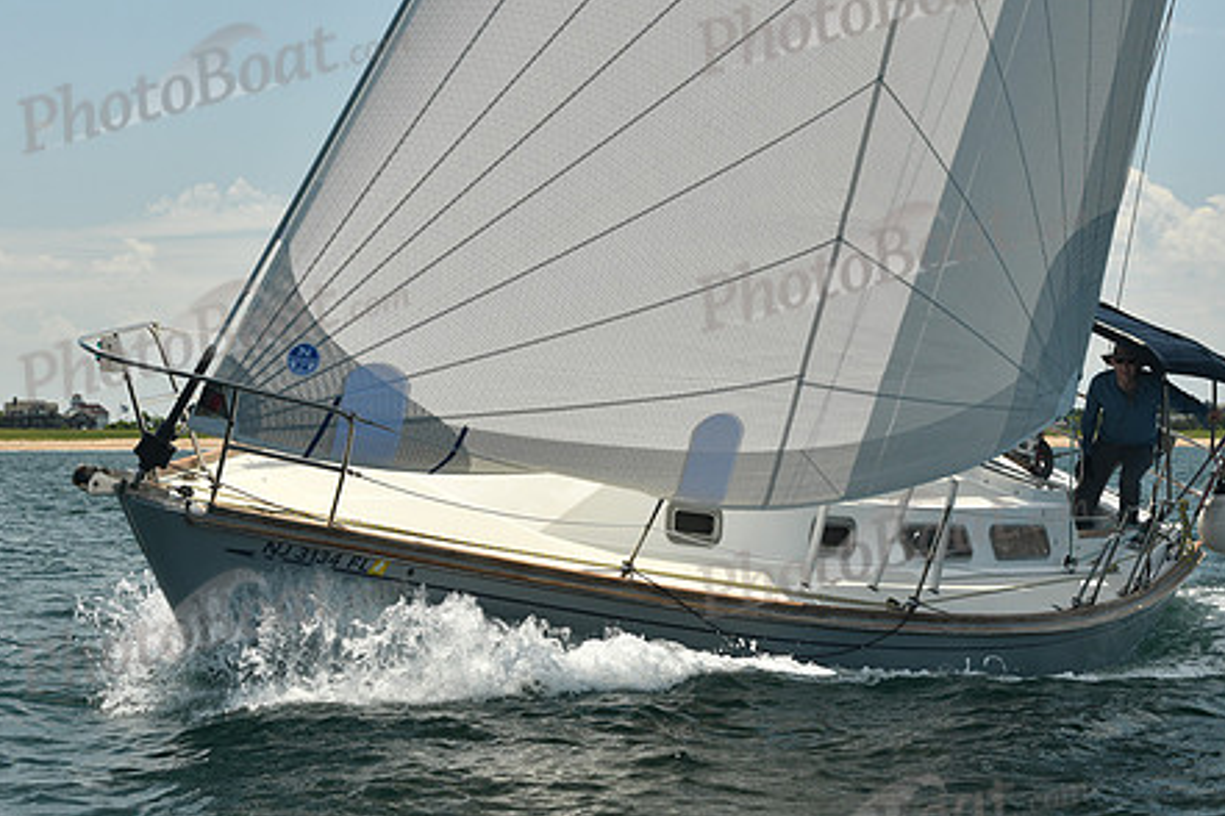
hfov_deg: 22.1
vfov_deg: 14.9
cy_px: 443
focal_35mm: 92
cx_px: 556
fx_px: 3130
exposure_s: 1/640
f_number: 8
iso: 320
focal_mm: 70
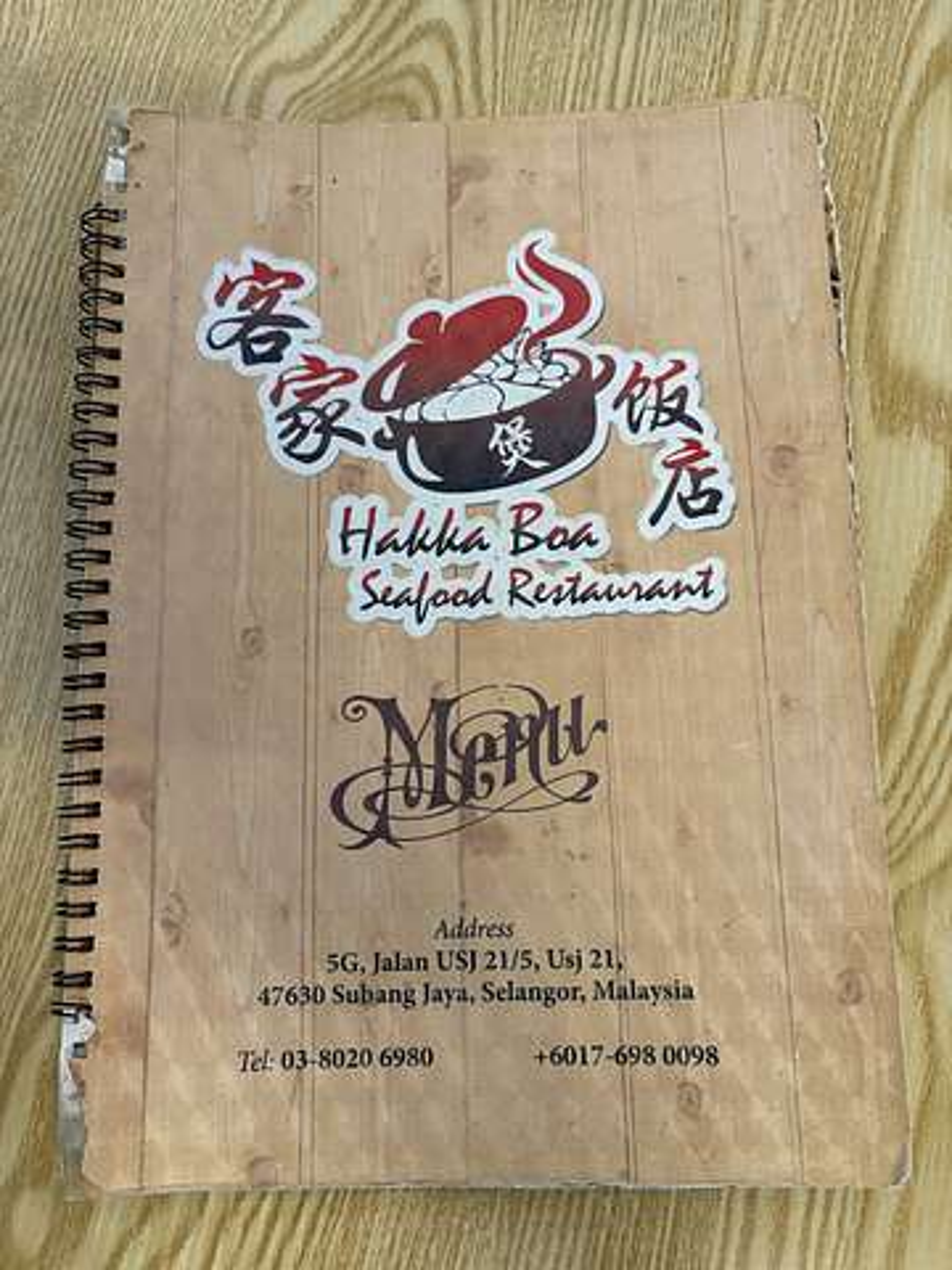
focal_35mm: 26
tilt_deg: -79.7
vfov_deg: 67.3
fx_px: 953
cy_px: 635
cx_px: 476
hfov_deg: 53.1
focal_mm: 5.96
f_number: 1.6
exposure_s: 1/50
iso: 160
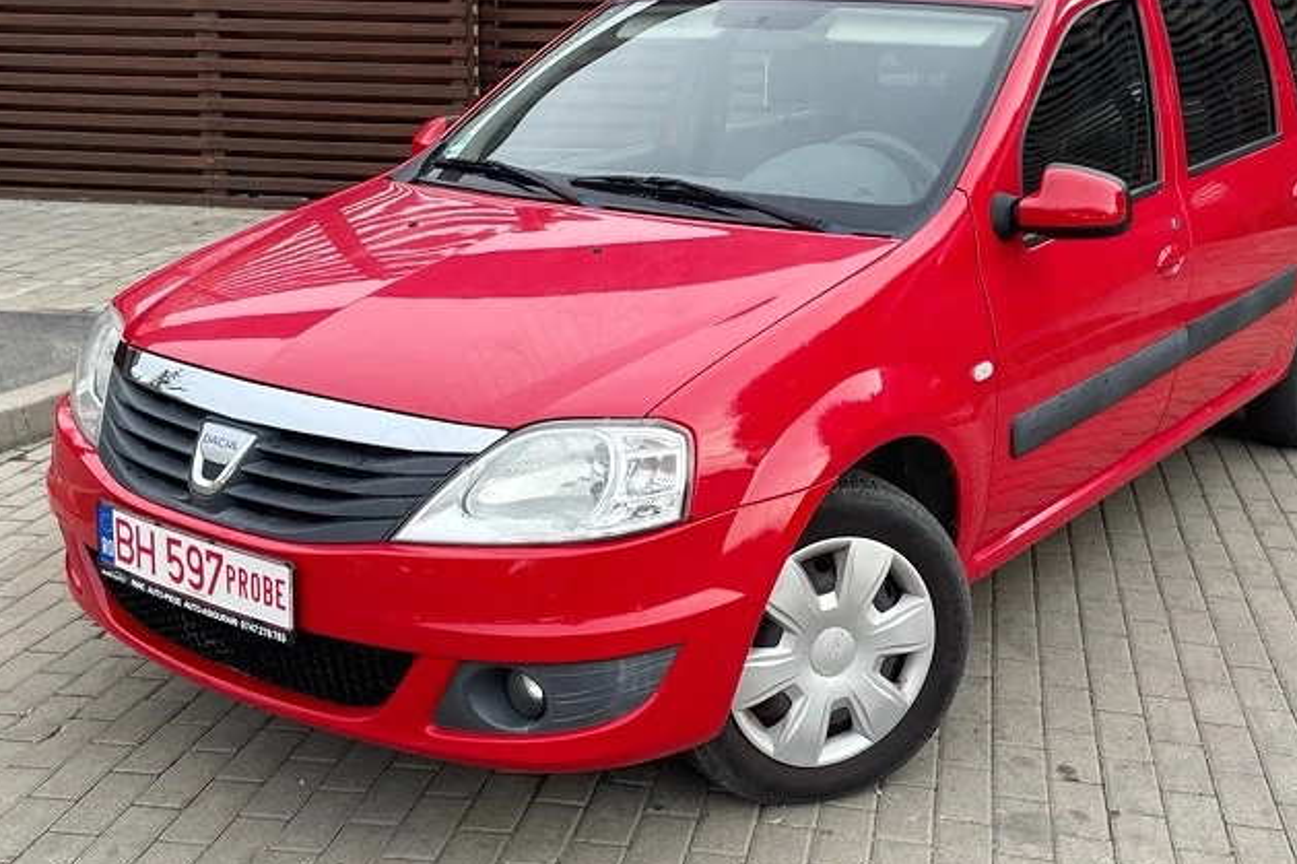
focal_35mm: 43
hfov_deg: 45.4
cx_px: 718
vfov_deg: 31.1
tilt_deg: -12.1
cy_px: 344
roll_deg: -0.9
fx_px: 1549
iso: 32
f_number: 1.6
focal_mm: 4.2
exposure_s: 1/369
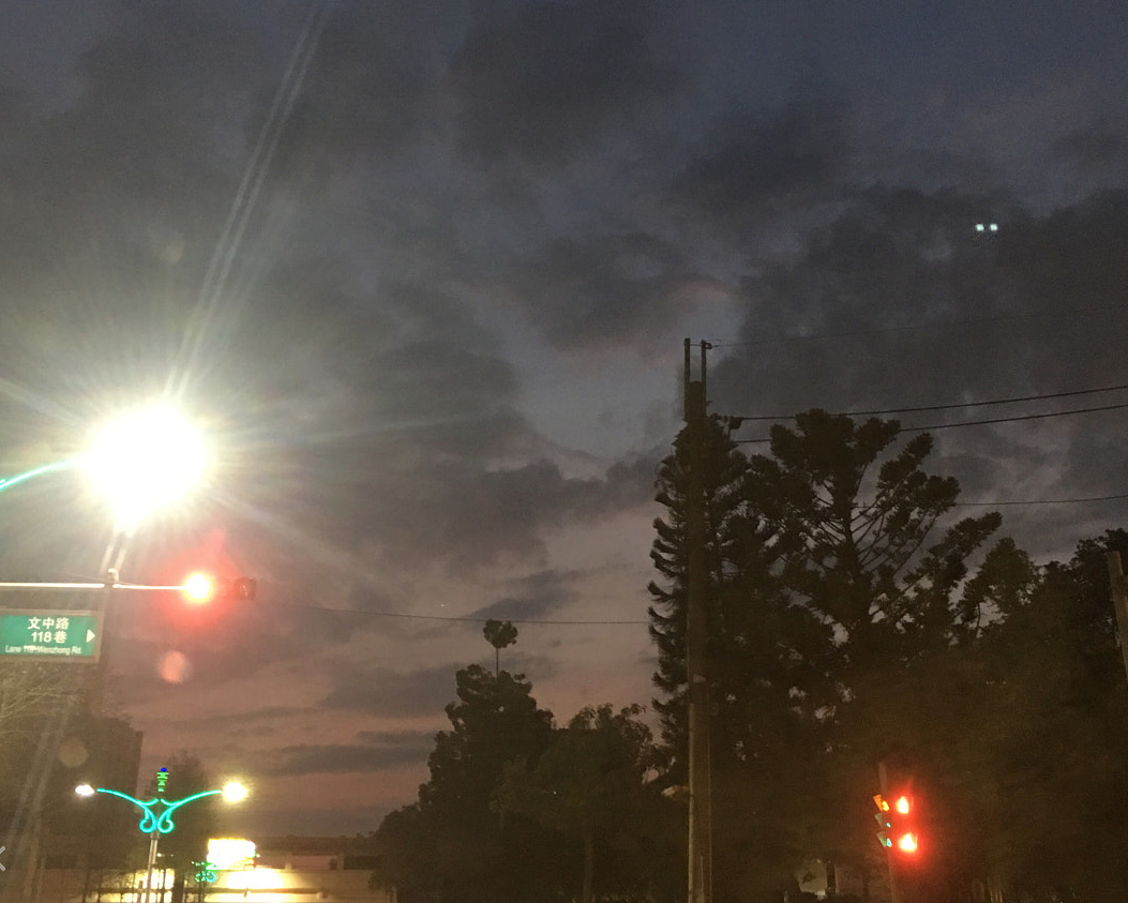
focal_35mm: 43
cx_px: 597
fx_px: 1436
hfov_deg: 42.9
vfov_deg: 34.8
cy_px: 368
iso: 64
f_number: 2.2
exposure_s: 1/4
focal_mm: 4.15
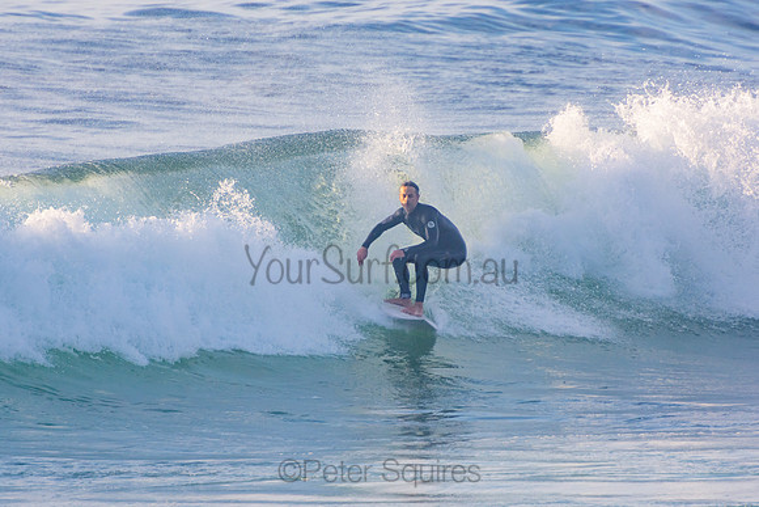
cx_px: 380
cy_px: 254
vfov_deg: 2.2
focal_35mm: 621
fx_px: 13102
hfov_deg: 3.3
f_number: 5.6
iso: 400
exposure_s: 1/1250
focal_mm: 400
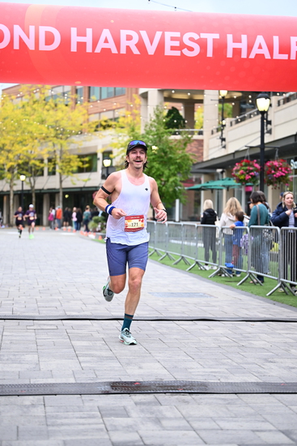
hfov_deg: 19.5
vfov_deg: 28.8
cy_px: 223
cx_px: 148
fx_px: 866
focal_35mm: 70
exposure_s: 1/1250
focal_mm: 70
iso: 1250
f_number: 2.8
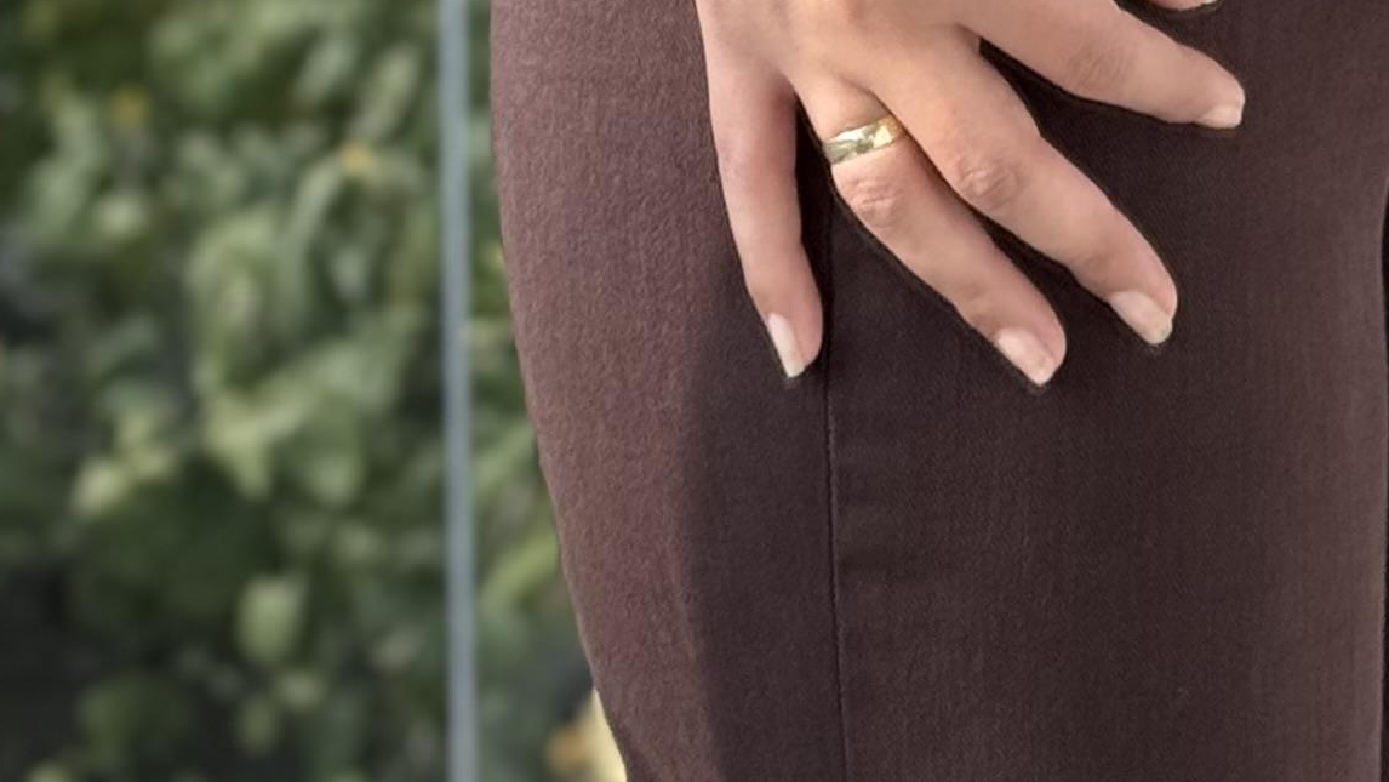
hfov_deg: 11.6
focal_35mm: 184
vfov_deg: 6.1
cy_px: -1589
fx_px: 6778
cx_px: 1313
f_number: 1.78
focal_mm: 6.76
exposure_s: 1/819
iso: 80
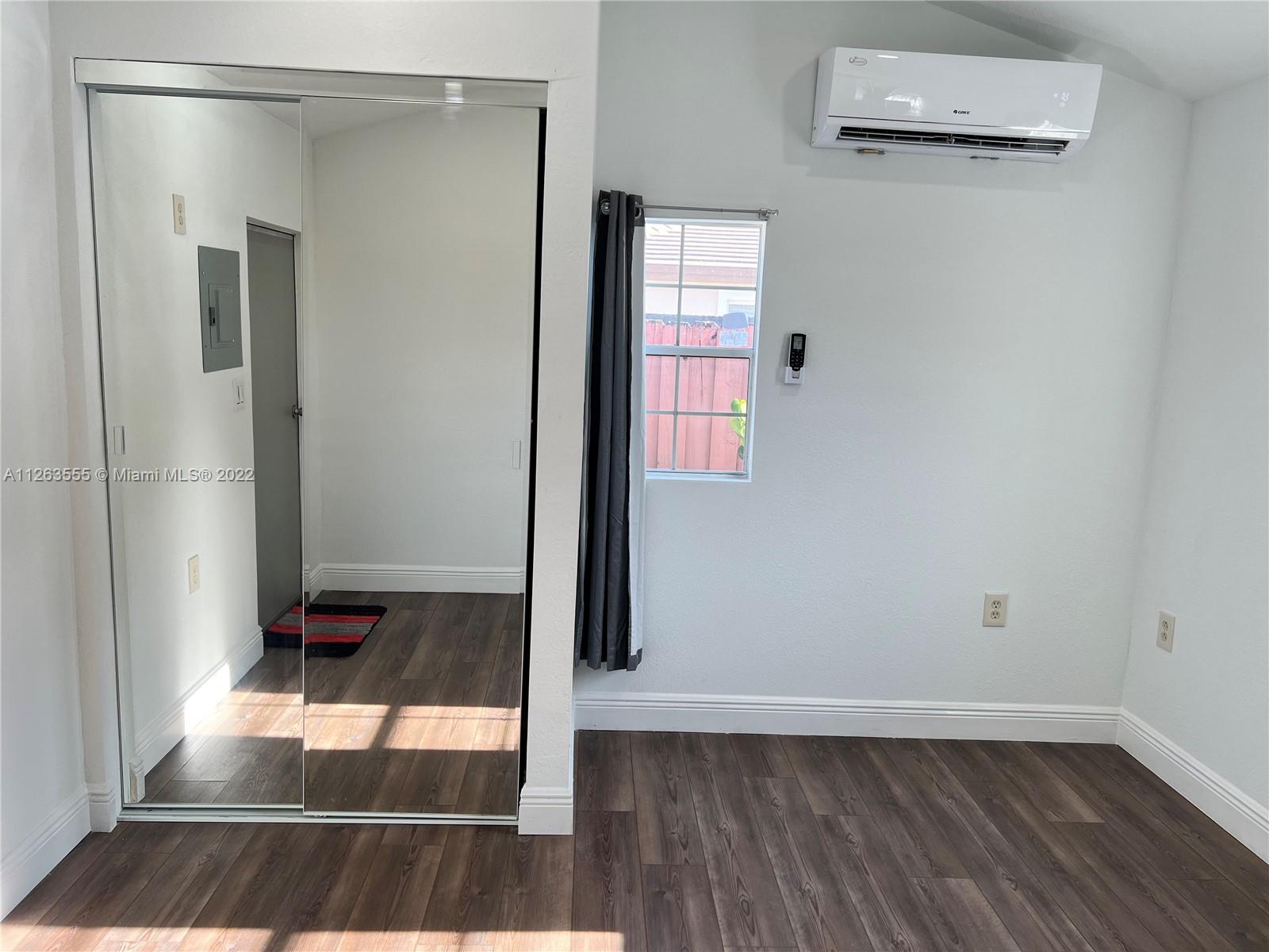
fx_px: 953
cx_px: 634
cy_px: 476
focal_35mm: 26
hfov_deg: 67.3
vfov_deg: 53.1
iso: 40
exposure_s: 1/168
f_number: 1.5
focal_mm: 5.7
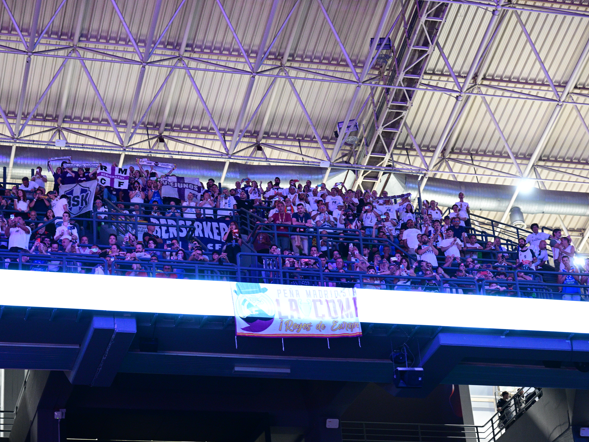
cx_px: 284
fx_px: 1531
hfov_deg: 21.8
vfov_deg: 16.4
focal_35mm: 90
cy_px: 221
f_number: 3.5
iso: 2500
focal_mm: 83
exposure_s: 1/50
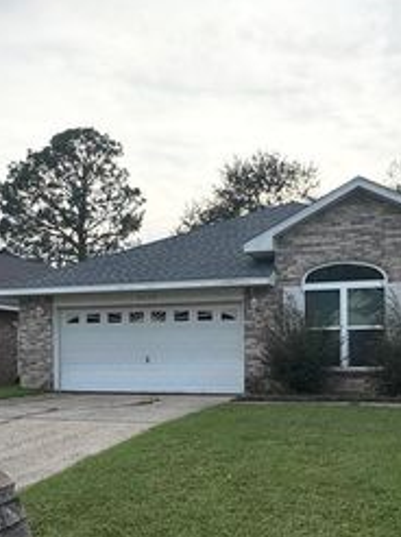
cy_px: 357
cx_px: 222
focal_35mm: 38
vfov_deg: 48.2
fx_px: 588
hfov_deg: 37.6
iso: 50
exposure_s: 1/1006
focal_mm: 2.22
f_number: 2.2
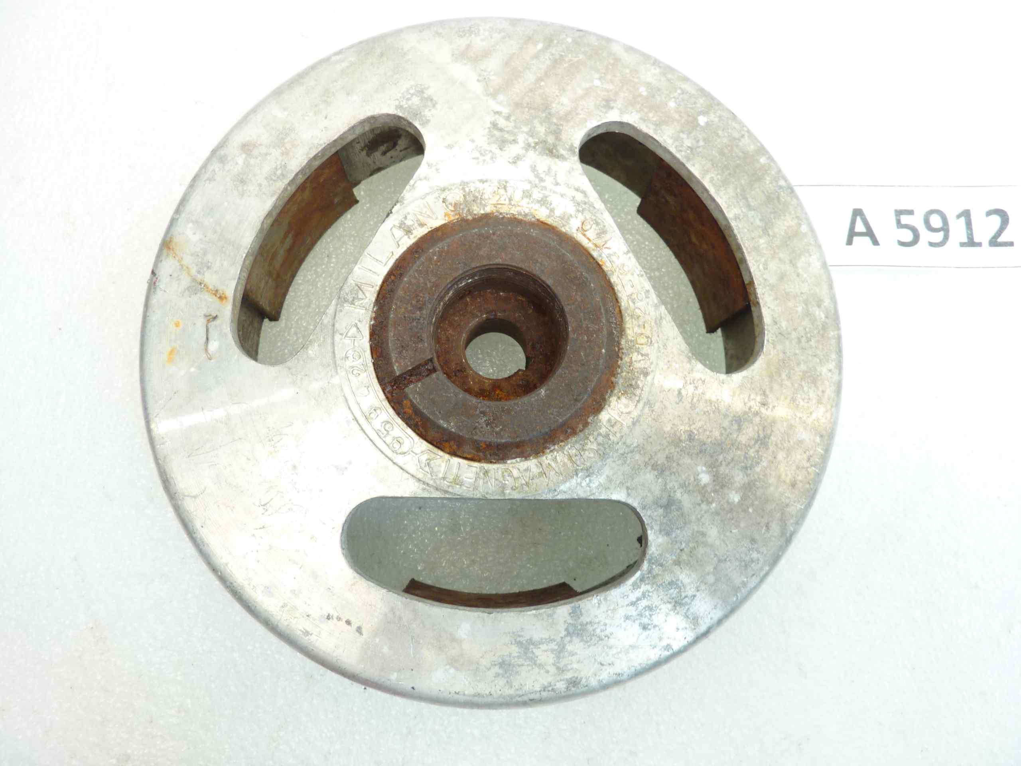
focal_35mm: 25
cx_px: 510
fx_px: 737
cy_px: 383
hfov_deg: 69.4
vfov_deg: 54.9
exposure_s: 1/10
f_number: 3.3
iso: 80
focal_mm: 4.1
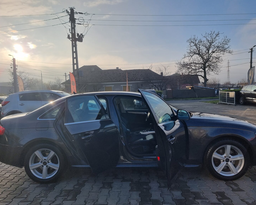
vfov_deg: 54.9
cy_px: 100
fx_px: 197
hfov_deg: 66.0
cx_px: 132
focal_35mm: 26
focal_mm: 6.7
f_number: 1.8
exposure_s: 1/1360
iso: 50
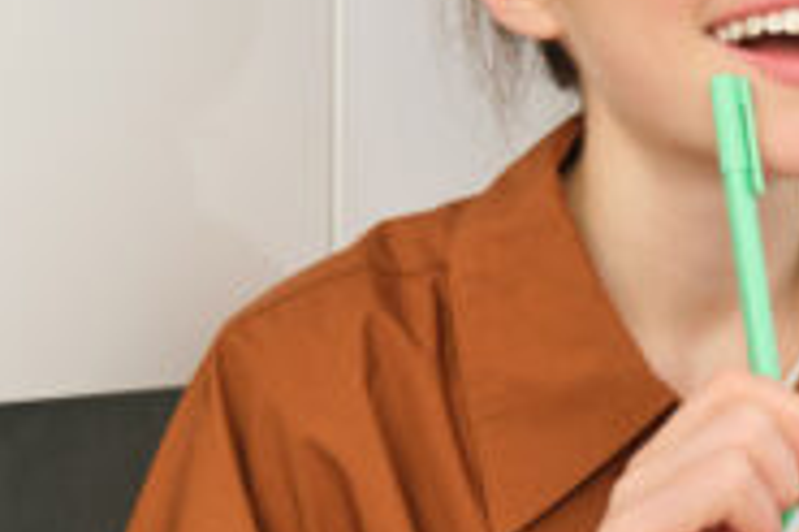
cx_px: 687
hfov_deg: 22.4
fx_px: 1974
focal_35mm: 89
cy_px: 132
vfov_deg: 15.3
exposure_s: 1/125
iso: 500
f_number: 2.8
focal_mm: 22
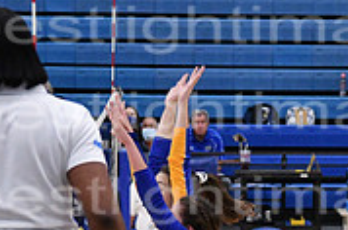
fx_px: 2364
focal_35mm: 245
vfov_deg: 5.5
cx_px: 227
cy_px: 328
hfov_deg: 8.4
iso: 5000
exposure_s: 1/1000
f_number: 3.2
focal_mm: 50
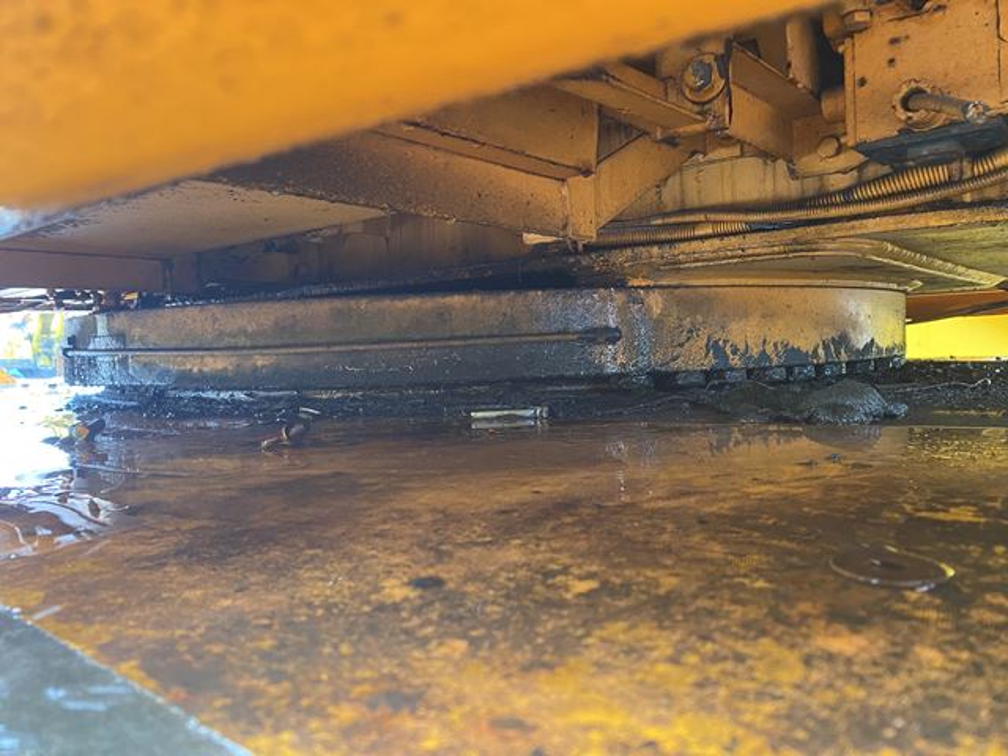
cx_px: 504
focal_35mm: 26
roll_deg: +2.1
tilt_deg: -2.4
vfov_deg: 53.1
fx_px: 757
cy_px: 378
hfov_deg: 67.3
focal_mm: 4.25
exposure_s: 1/56
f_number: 1.8
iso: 500
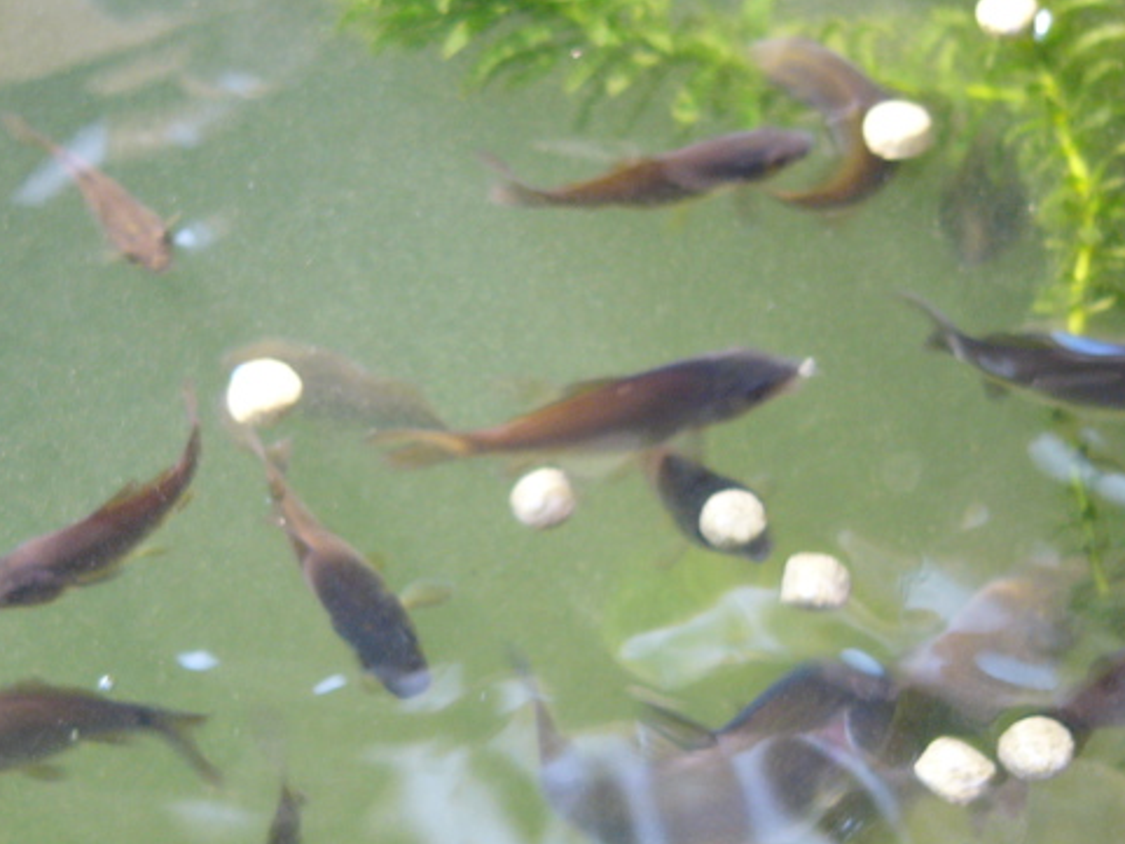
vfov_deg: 13.1
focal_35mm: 113
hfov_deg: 17.4
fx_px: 3673
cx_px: 454
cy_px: 477
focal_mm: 14.1
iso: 150
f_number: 2.8
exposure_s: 1/60
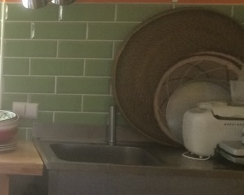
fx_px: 752
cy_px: 102
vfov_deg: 14.8
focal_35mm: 104
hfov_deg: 16.3
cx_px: -158
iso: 200
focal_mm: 4.15
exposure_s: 1/33
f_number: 2.2
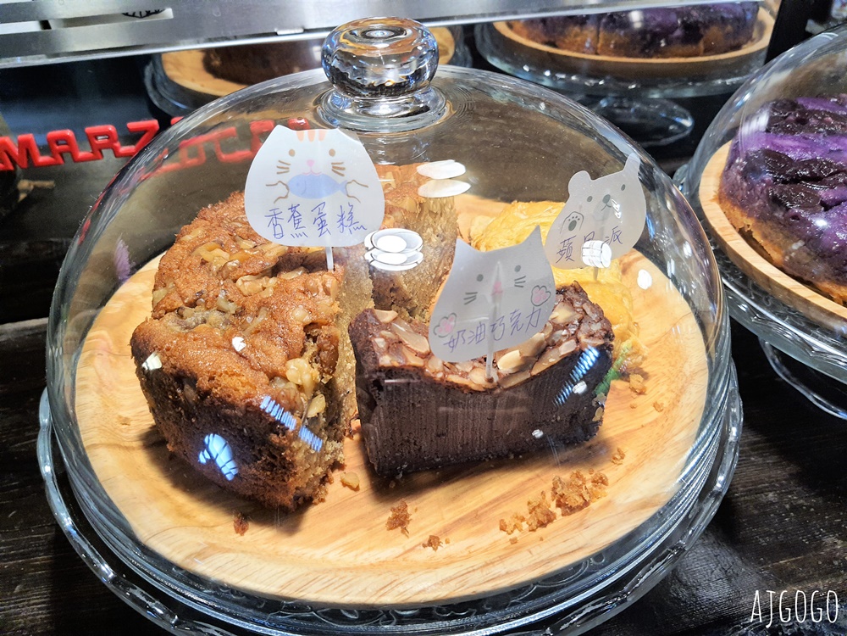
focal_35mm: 26
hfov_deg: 67.3
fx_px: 636
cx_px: 424
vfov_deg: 53.1
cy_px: 318
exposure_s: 1/60
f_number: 1.7
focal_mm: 4.32
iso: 200
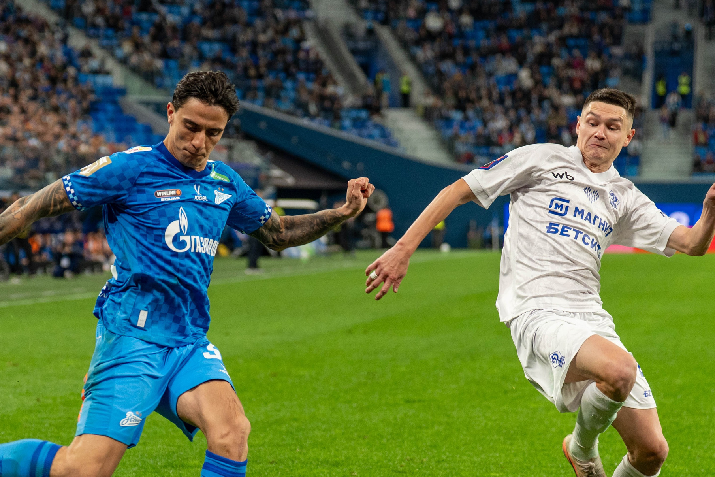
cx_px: 302
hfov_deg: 14.1
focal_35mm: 145
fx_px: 2880
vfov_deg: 9.5
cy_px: 242
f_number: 2.8
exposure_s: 1/1000
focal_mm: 70
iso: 1000
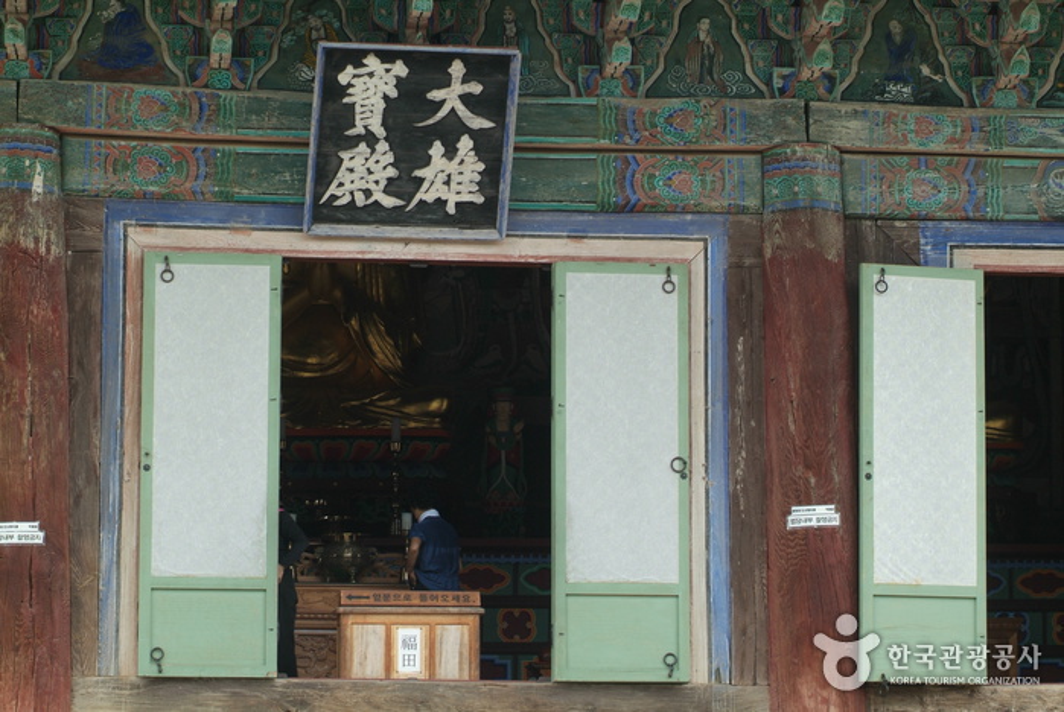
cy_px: 356
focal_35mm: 120
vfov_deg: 11.5
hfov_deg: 17.0
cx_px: 532
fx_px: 3551
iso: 400
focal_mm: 80
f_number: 6.7
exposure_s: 1/125
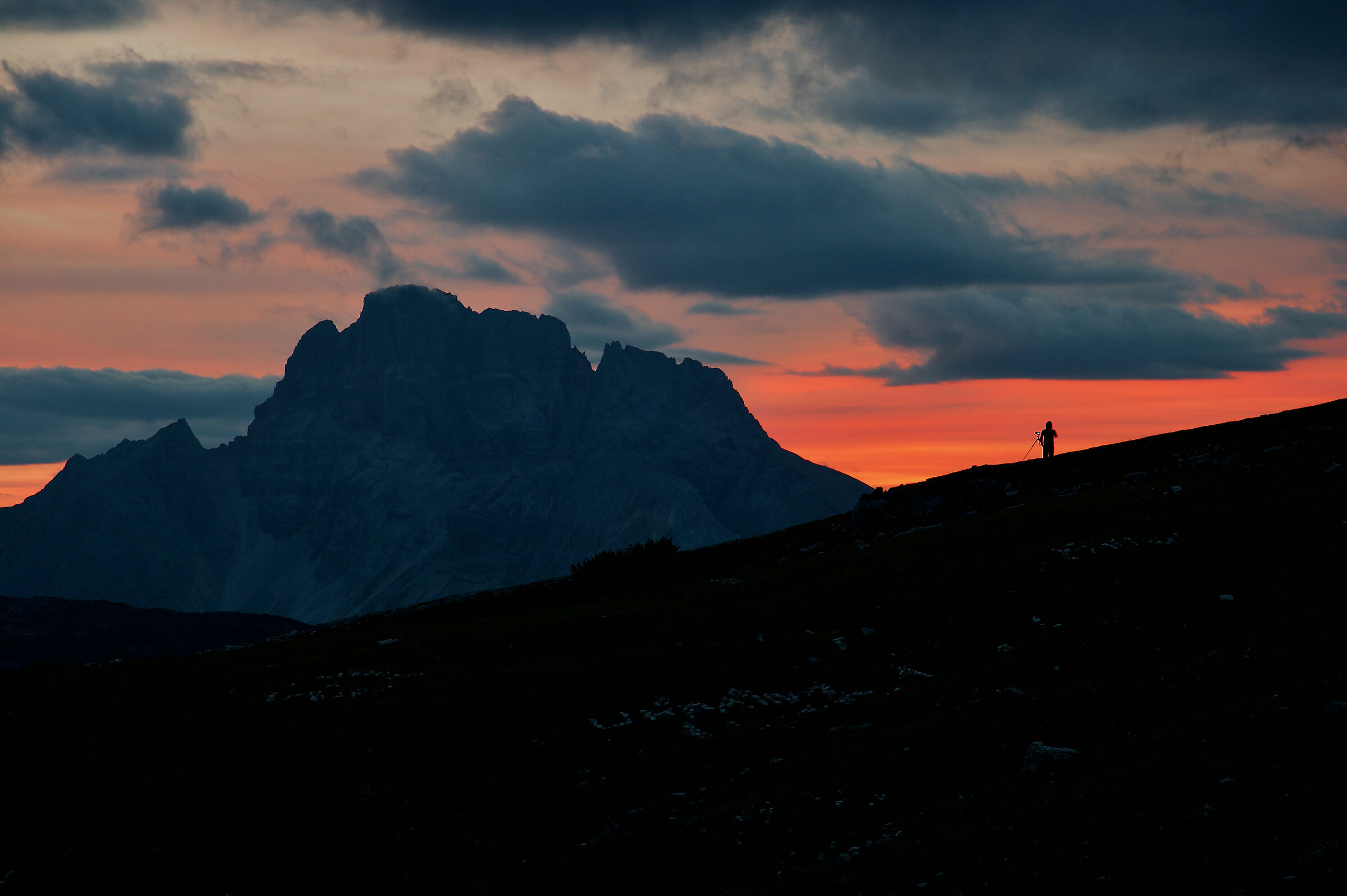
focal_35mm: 120
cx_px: 674
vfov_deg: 11.4
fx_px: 4487
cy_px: 448
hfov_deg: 17.1
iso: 200
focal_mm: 120
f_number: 6.3
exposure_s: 1/1.6
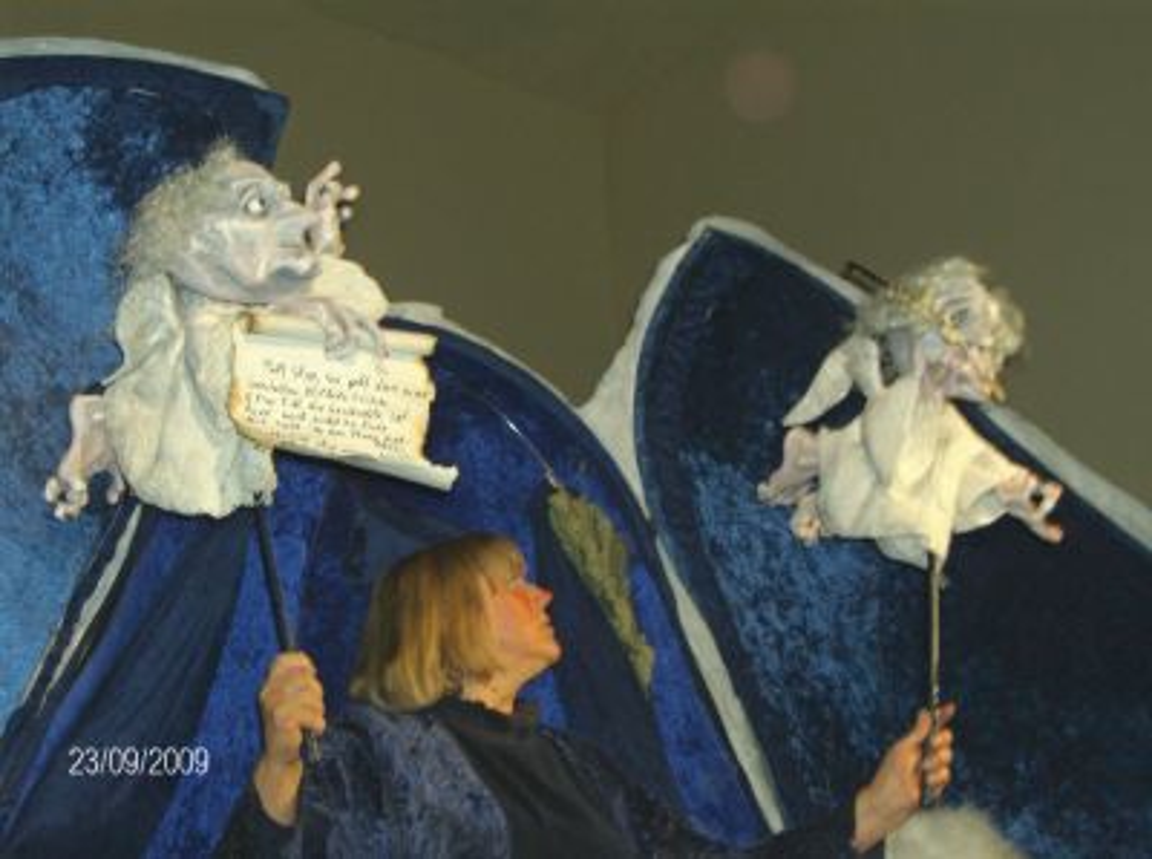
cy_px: 430
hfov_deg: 27.8
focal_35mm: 70
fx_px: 2324
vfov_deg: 20.9
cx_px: 576
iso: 200
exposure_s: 1/91.3
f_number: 3.7
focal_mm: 11.6
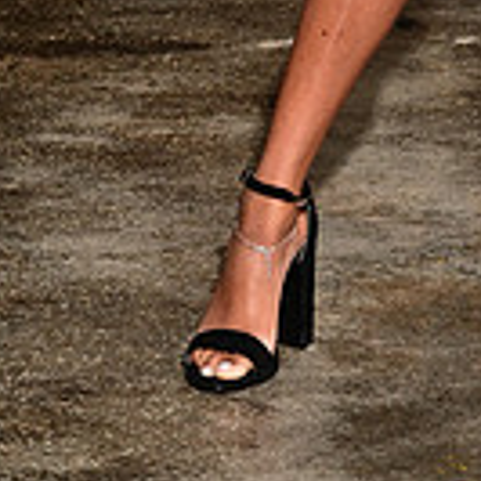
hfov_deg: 5.7
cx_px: 615
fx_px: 4779
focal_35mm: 304
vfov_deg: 5.6
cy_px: -561
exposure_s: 1/160
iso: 1000
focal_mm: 82
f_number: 6.3
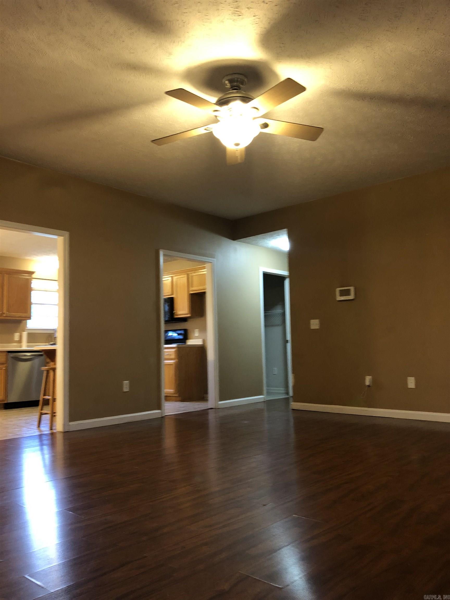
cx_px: 225
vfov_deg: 63.4
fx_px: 485
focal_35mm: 28
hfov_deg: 49.7
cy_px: 300
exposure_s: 1/11
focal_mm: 4
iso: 100
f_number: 1.8
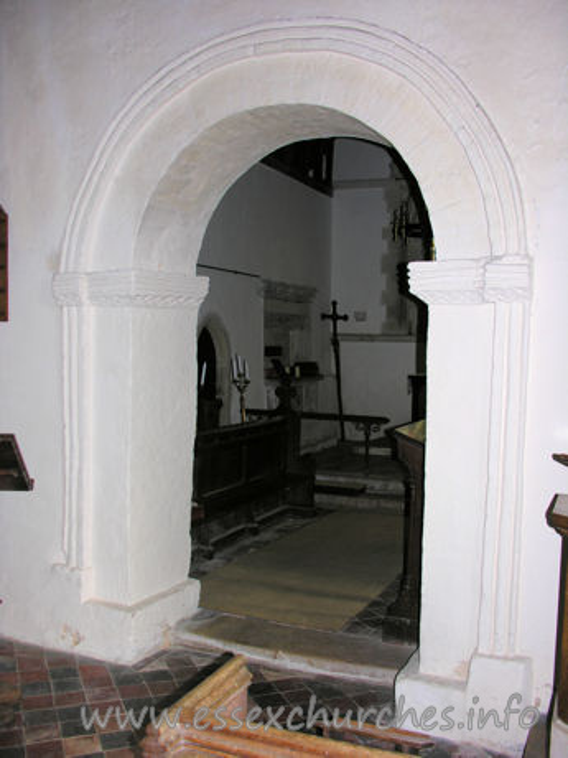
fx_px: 766
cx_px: 284
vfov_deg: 52.6
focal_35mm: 35
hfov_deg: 40.7
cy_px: 379
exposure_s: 1/60.1
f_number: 2.8
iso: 50
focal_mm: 8.9
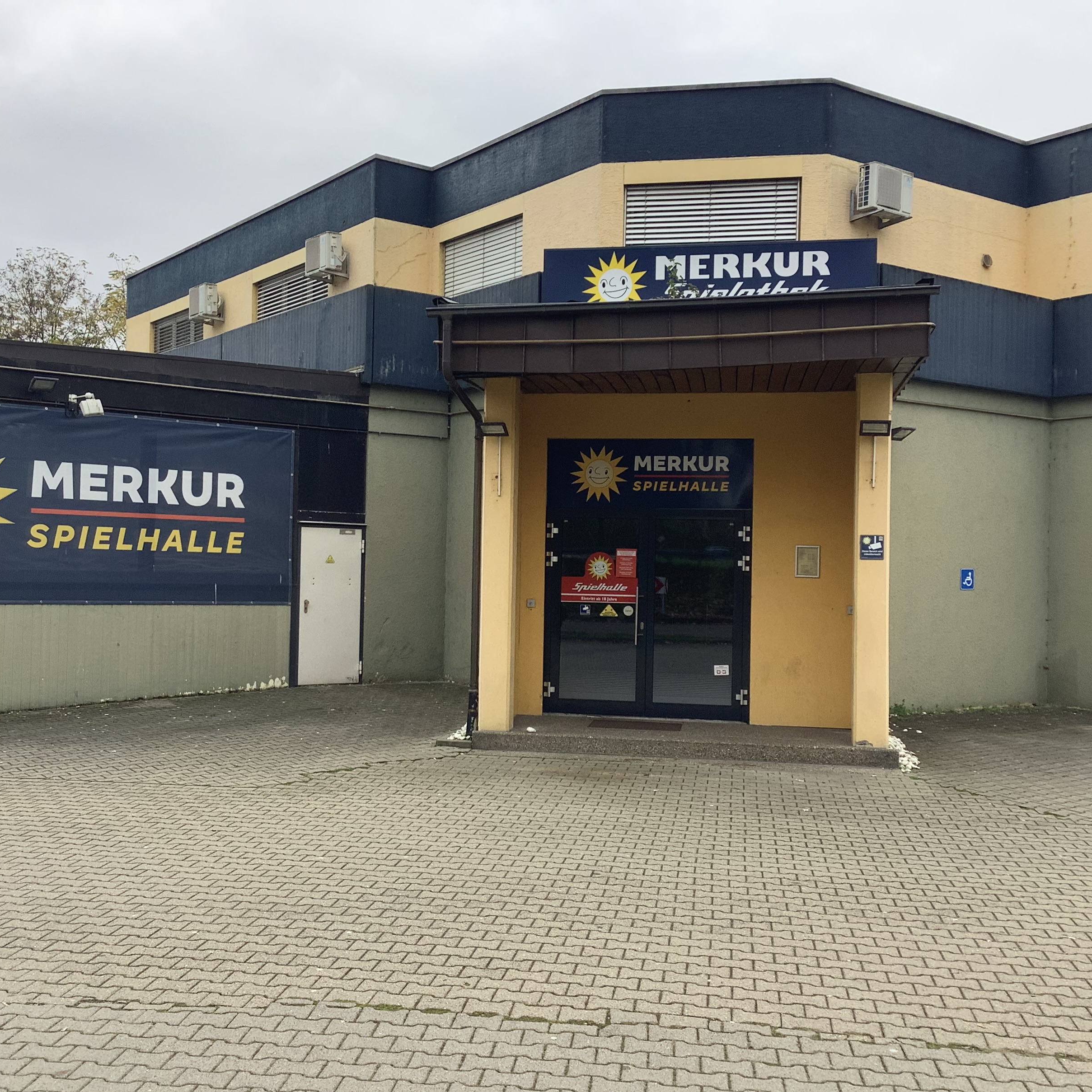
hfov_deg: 44.9
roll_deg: -2.0
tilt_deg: -0.3
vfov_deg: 44.9
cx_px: 501
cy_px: 552
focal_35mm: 37
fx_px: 1321
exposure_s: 1/235
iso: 25
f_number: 2.4
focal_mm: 3.3
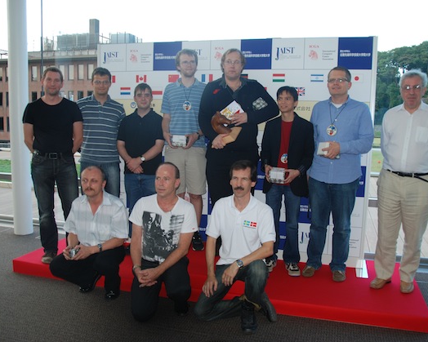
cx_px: 224
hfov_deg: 57.2
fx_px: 393
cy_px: 171
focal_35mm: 31
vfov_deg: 47.1
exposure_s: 1/60
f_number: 3.5
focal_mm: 18
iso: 200
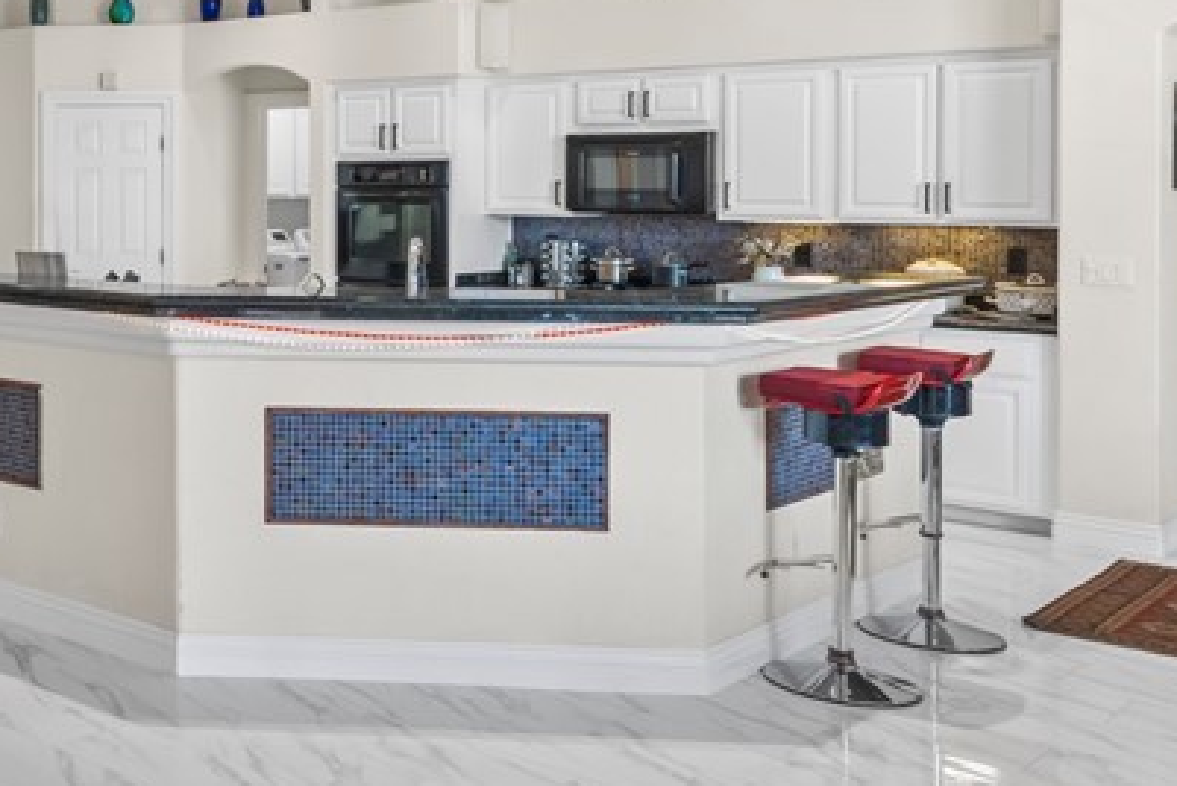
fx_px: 1505
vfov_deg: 28.9
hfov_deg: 36.4
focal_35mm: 46
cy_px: 196
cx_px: -106
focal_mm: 17
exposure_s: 1/2
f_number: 8
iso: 400
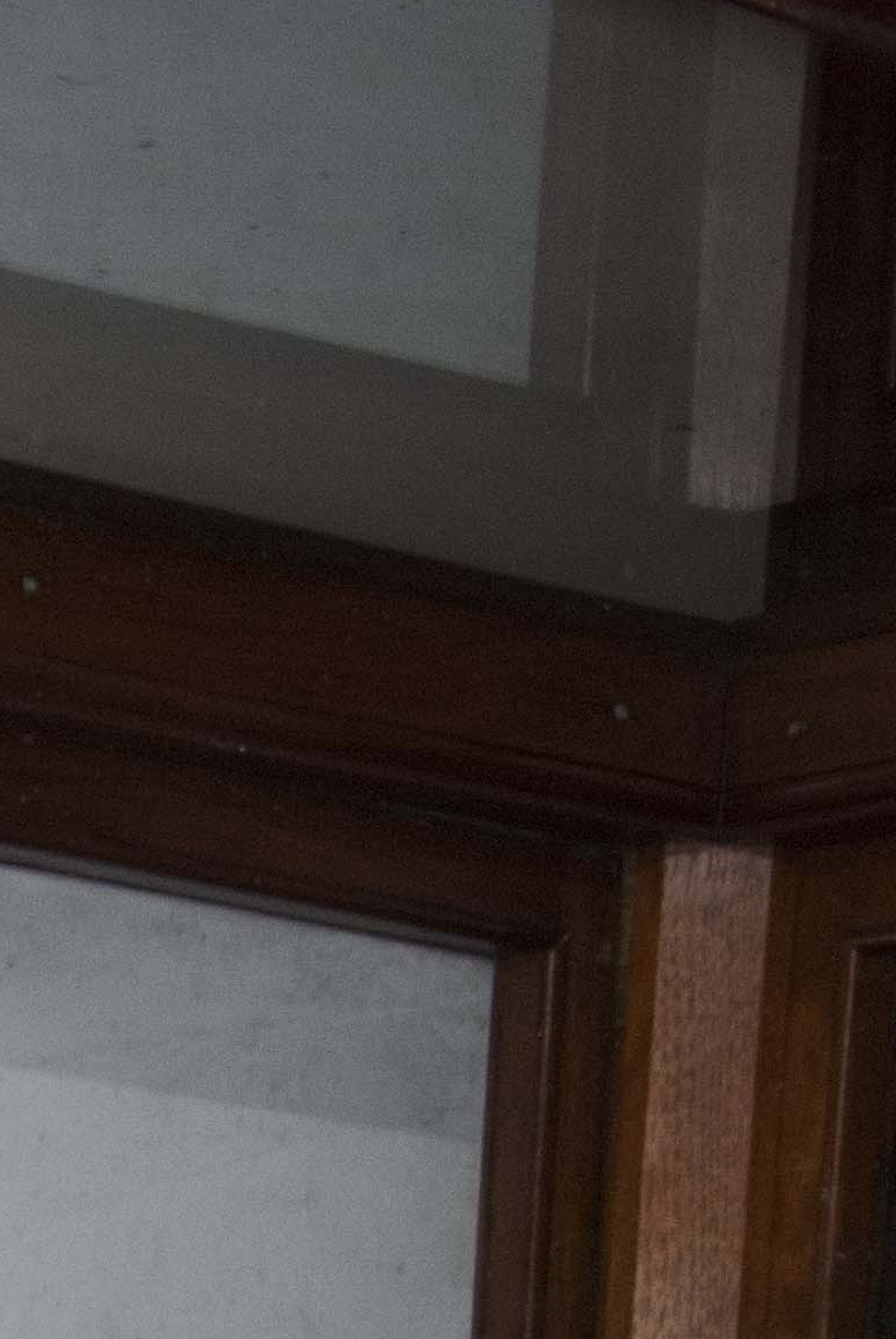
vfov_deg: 14.8
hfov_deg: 10.3
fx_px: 4839
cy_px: 1891
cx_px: -422
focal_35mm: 130
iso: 400
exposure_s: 1/60
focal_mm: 26
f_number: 13
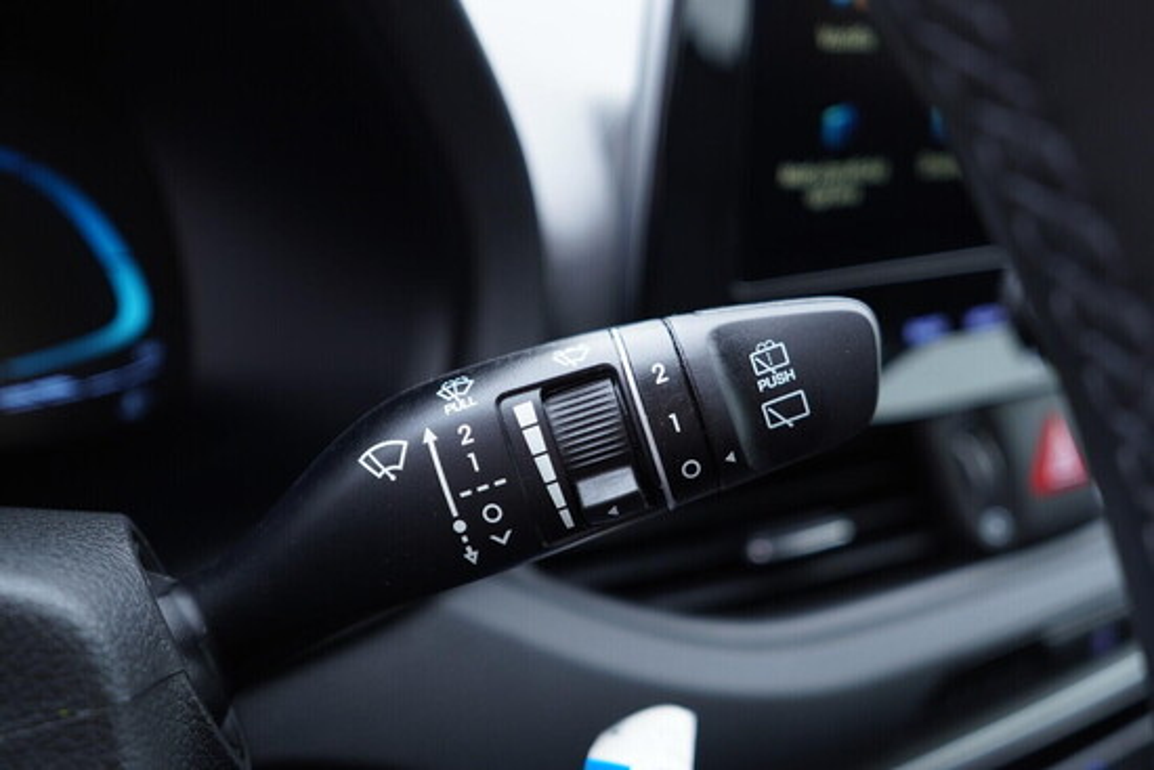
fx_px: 1154
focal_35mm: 36
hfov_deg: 53.1
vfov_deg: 36.9
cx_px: 577
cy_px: 385
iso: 400
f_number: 2.8
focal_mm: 24
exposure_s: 1/40
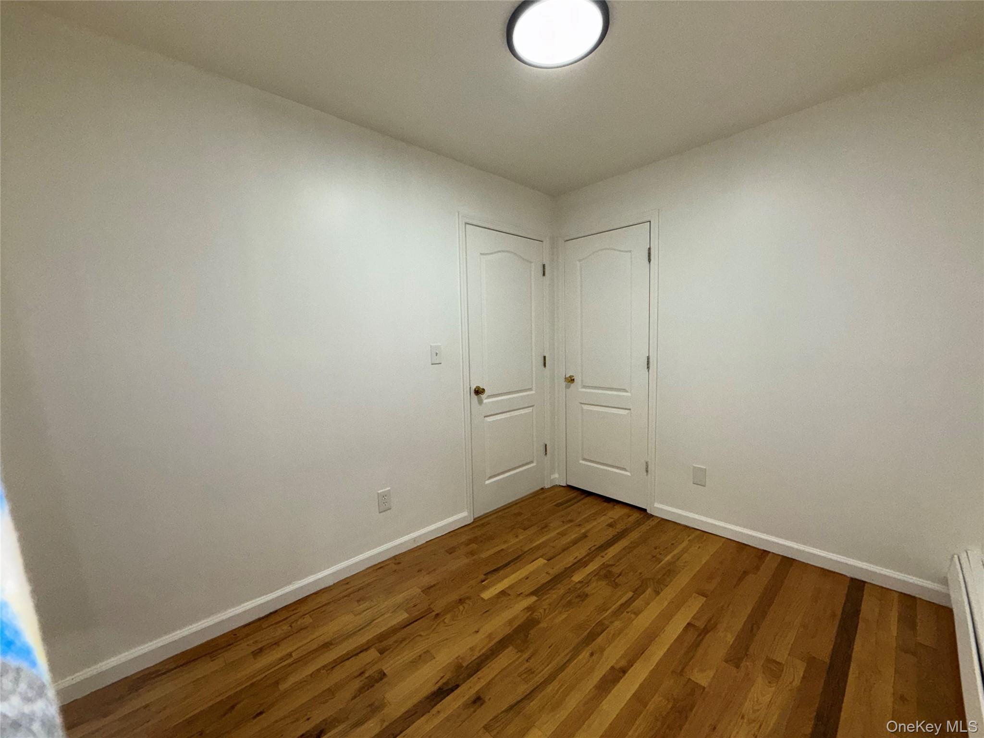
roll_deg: +1.2
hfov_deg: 102.1
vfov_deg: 85.7
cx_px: 492
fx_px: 398
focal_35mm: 14
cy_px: 369
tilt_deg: -4.2
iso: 100
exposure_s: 1/120
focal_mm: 2.22
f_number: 2.2
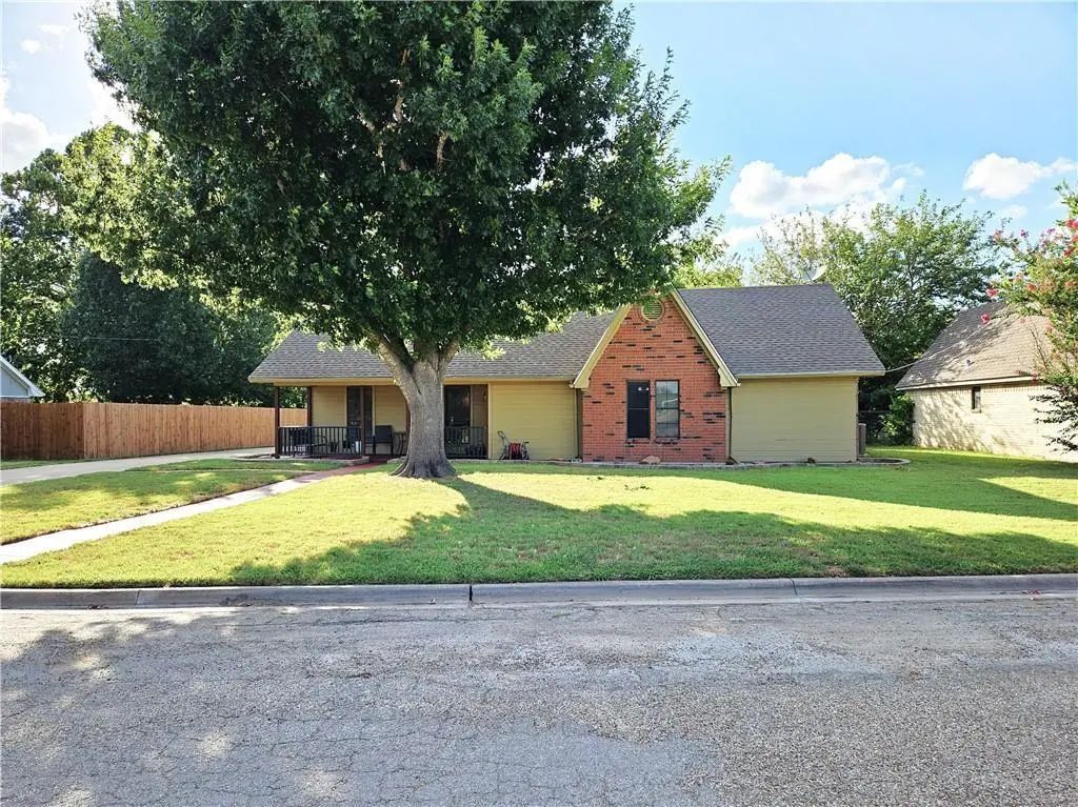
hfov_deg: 74.0
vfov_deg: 58.8
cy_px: 404
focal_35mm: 23
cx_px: 539
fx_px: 716
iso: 25
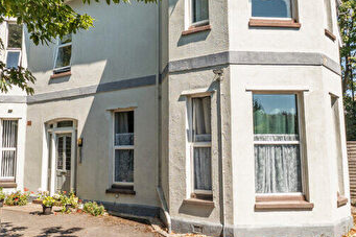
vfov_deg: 34.9
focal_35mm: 37
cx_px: 136
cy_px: 51
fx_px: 366
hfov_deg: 51.4
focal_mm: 12
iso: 400
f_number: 8
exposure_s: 1/640
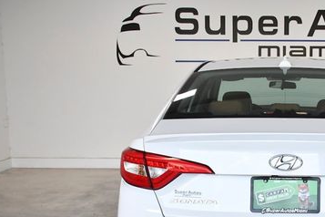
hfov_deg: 31.6
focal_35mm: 61
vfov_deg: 22.1
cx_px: 281
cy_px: 164
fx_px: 551
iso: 1000
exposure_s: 1/800
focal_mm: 23
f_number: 5
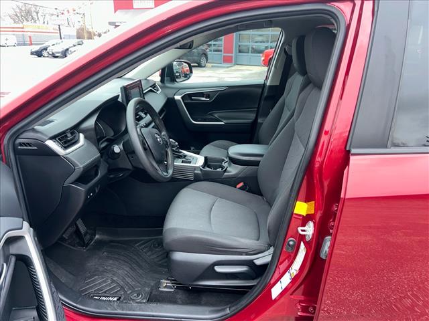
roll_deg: -0.9
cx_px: 214
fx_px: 322
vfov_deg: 53.1
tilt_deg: -20.8
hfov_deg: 67.3
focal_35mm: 26
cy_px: 160
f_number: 1.5
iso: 32
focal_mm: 5.7
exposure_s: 1/201
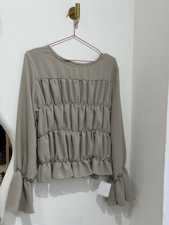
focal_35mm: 48
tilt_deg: -8.3
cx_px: 84
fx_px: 312
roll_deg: -0.8
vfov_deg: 39.6
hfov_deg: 30.3
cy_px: 112
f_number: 1.78
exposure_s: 1/100
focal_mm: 6.76
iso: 80
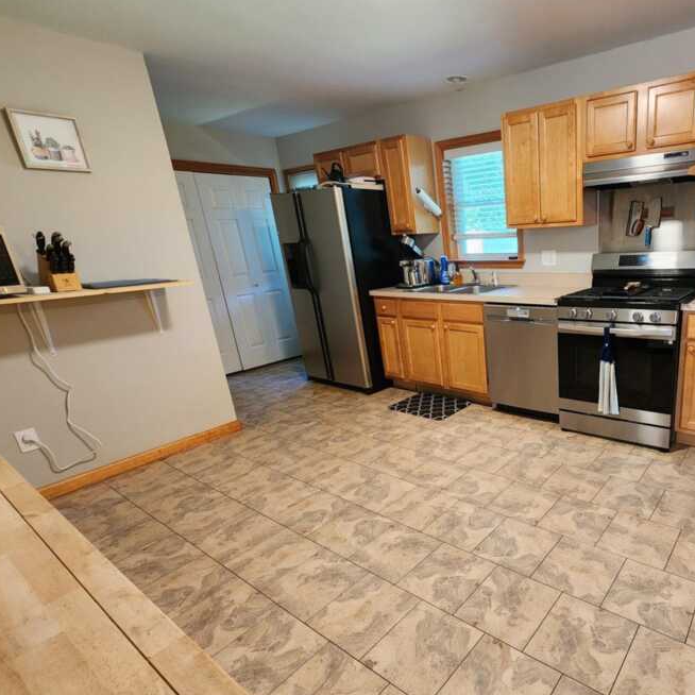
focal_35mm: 18
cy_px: 380
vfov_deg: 80.5
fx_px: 409
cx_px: 518
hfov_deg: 75.2
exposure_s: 1/30
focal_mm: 2.2
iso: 320
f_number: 2.2
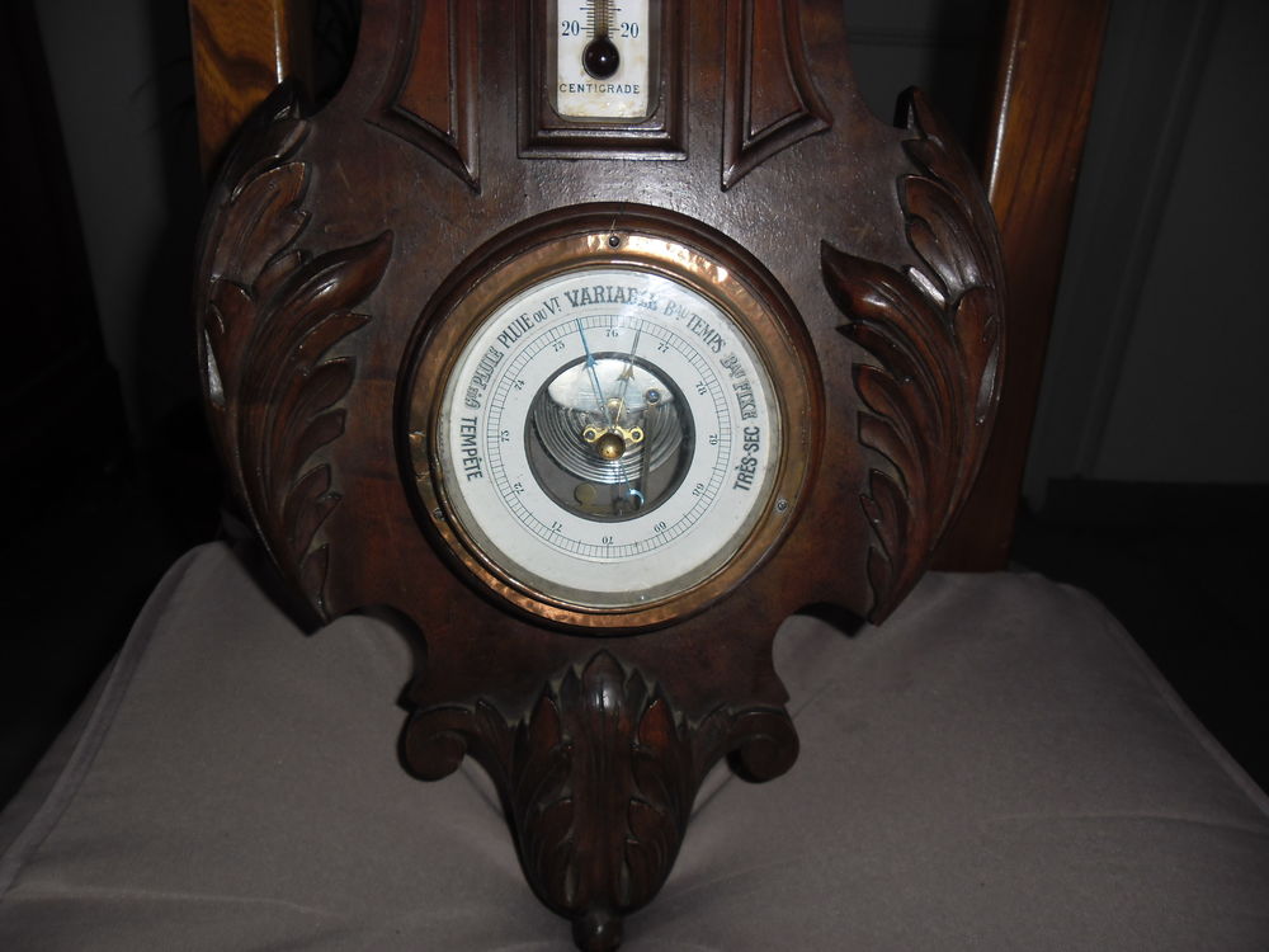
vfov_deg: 51.4
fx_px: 990
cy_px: 476
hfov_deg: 65.3
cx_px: 634
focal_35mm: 27
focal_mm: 4.9
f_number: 3.5
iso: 80
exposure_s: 1/45
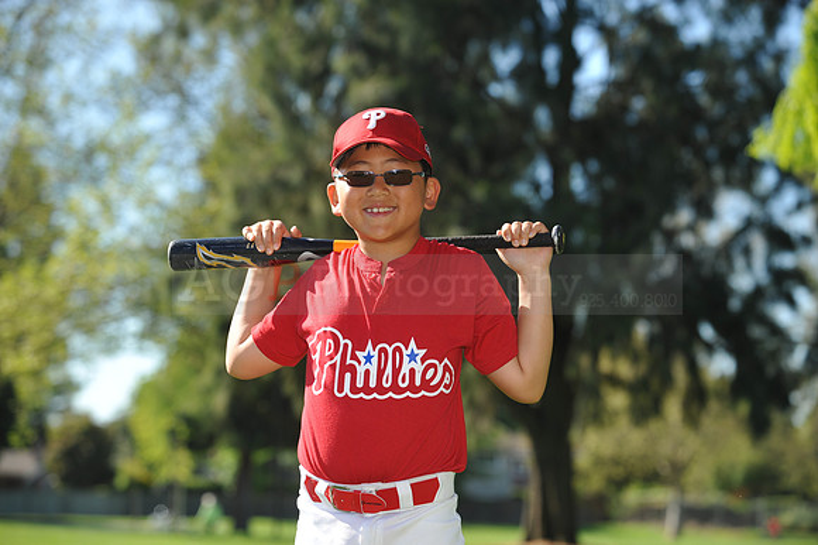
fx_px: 2952
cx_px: 409
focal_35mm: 130
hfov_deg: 15.8
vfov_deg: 10.5
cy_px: 272
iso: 200
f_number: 5.6
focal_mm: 130
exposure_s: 1/500
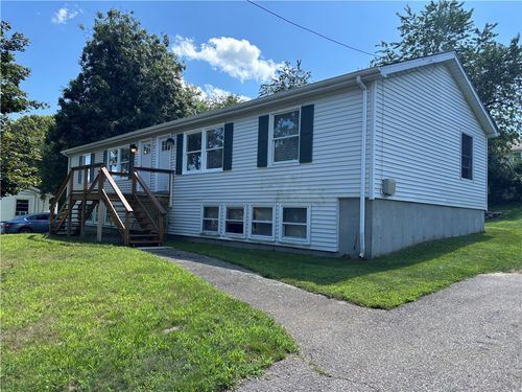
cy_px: 196
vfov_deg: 53.1
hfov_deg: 67.3
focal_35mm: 26
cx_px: 261
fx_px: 392
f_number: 1.6
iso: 50
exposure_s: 1/1220
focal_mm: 5.96
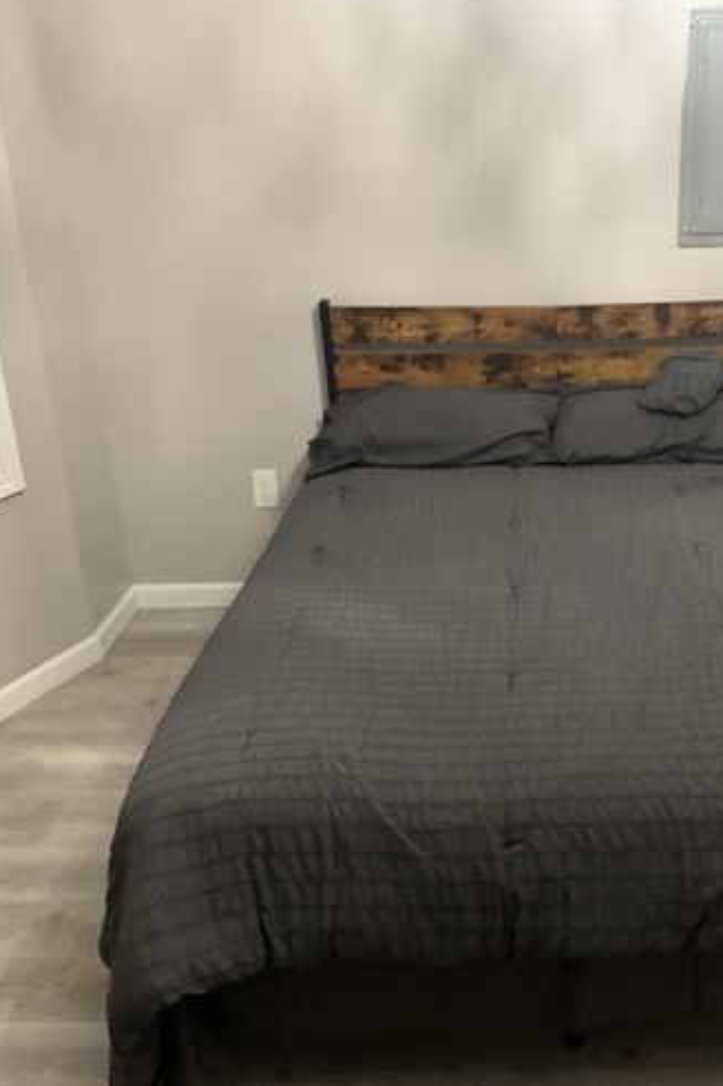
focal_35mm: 41
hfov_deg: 31.8
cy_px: 537
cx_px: 569
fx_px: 1236
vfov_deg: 47.4
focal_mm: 3
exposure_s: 1/40
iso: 250
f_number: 1.8
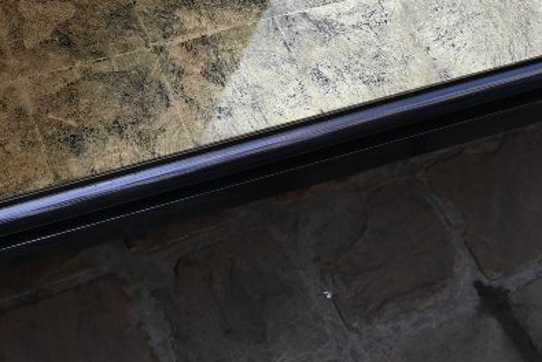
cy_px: 89
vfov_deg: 15.4
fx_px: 1337
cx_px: 243
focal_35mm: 89
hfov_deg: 22.9
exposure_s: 1/250
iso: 110
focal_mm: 19.5
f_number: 5.6
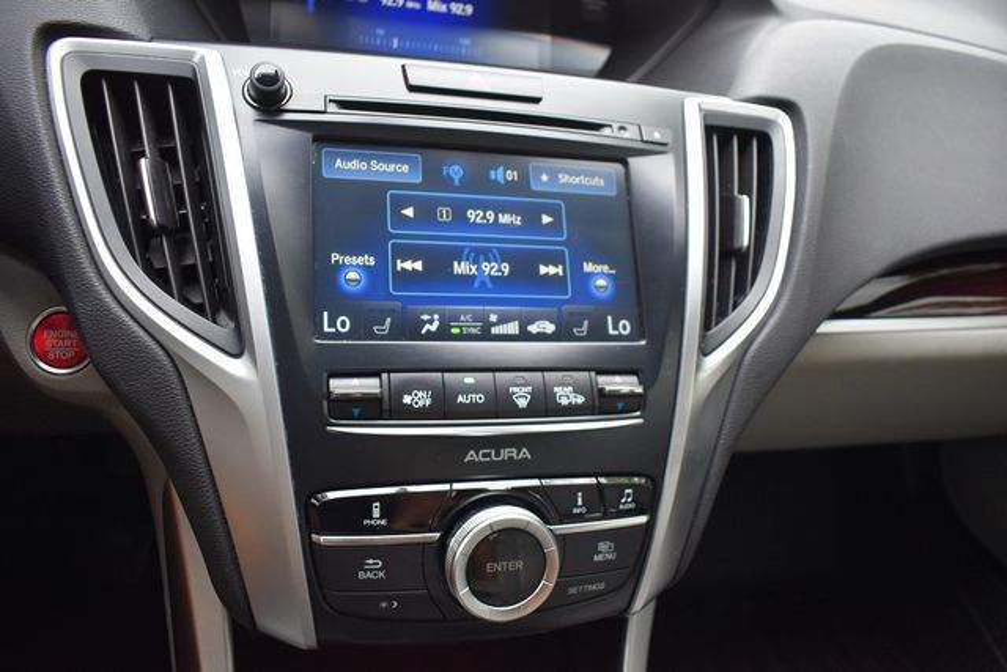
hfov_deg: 67.4
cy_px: 336
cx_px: 504
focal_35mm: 27
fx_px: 755
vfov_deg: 48.0
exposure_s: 1/250
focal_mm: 18
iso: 400
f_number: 4
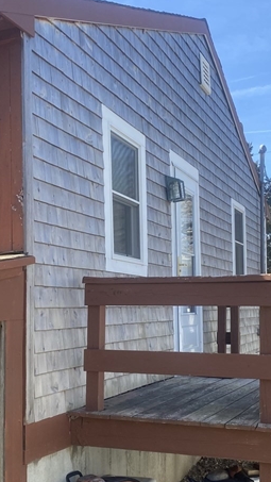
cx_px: 131
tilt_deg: +5.3
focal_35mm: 48
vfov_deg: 42.8
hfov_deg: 24.9
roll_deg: +0.6
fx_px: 613
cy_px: 275
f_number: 1.8
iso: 32
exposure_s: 1/1124
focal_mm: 4.25
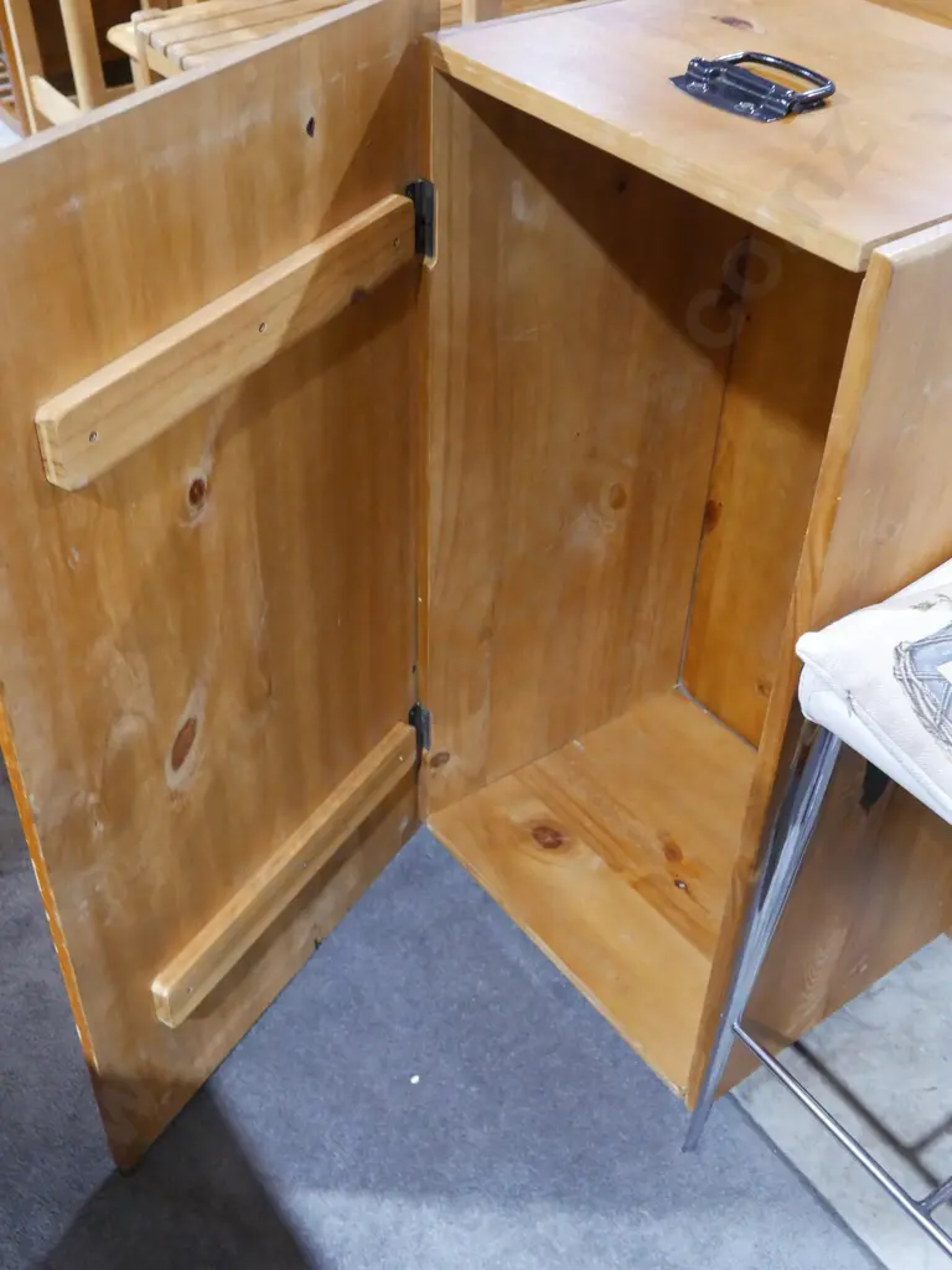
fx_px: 1393
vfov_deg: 49.0
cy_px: 635
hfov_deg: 37.7
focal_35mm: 38
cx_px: 476
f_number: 4.1
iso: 3200
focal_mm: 19
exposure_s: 1/60
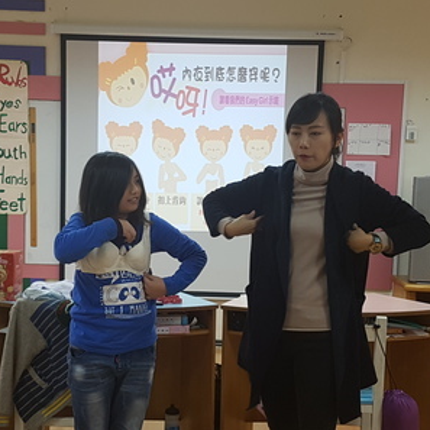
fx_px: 436
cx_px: 201
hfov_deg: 52.5
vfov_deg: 52.5
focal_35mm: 31
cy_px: 216
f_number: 1.7
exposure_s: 1/60
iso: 80
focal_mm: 4.2
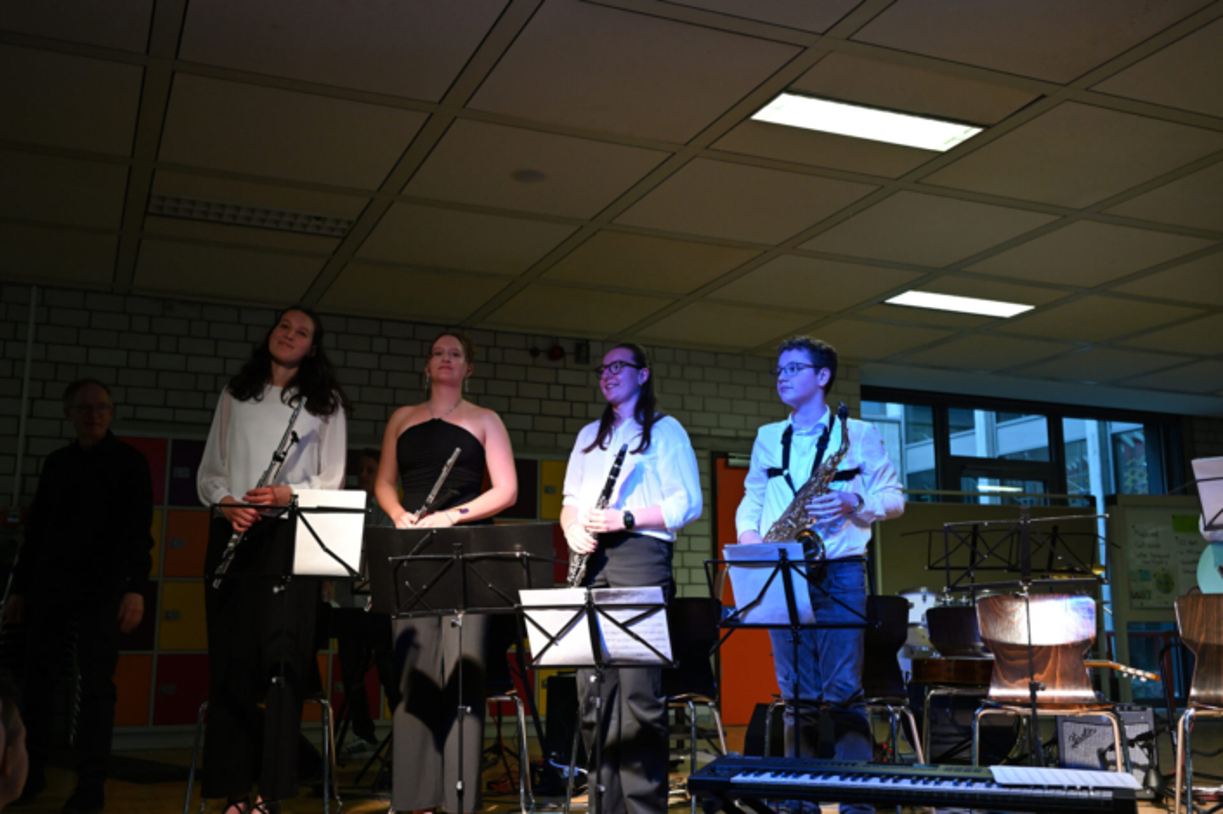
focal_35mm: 35
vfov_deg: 37.8
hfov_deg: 54.5
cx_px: 612
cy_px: 407
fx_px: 1188
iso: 1800
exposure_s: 1/125
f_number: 4
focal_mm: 35
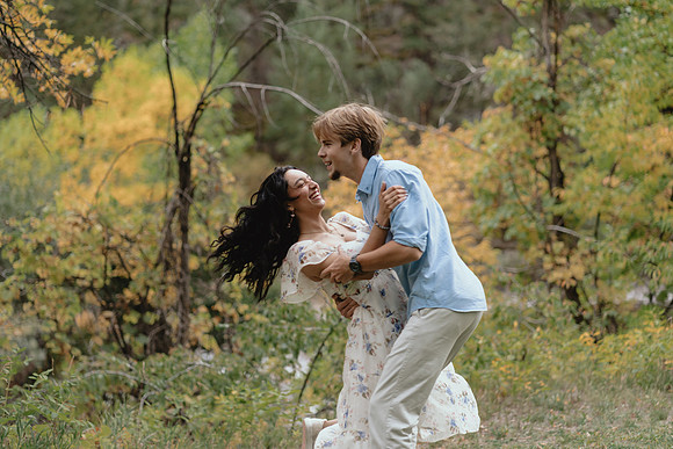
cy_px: 224
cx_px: 336
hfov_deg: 23.9
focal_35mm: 85
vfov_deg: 16.1
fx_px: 1589
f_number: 2.2
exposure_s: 1/200
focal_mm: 85
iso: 400
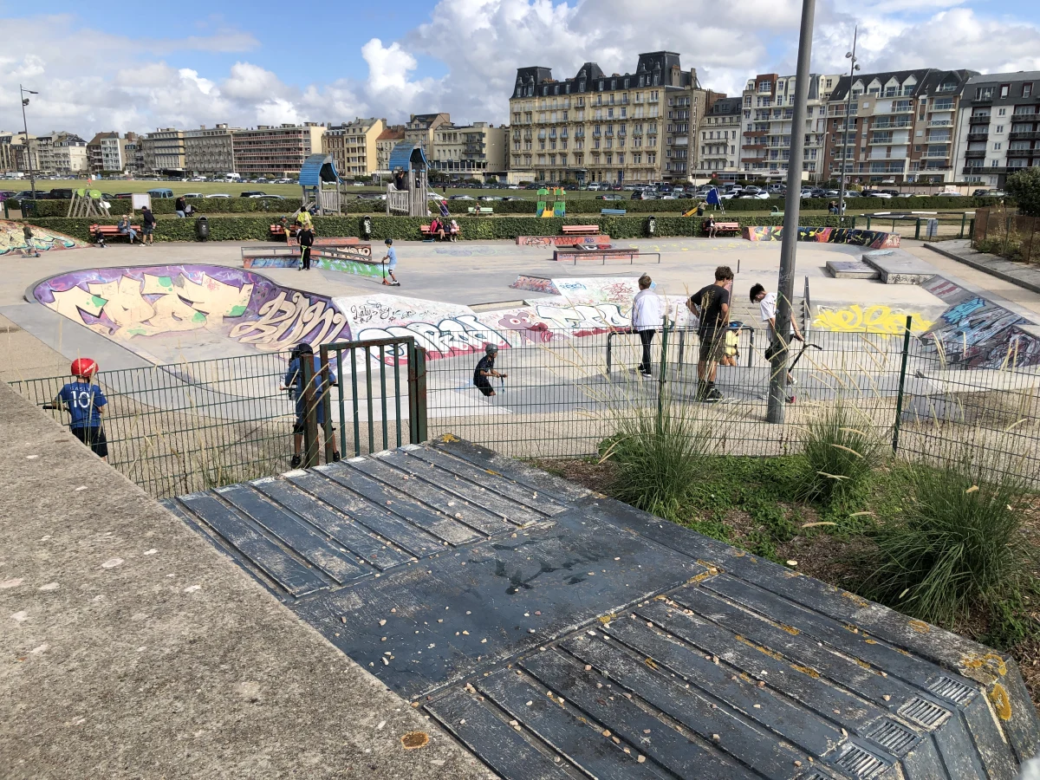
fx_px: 841
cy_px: 390
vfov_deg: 49.7
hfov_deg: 63.4
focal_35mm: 28
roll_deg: +0.4
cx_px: 520
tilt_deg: -13.1
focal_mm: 4
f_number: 1.8
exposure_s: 1/2404
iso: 20
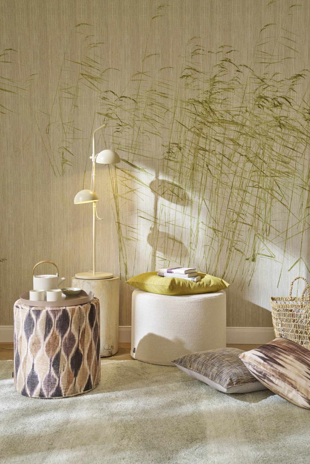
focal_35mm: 47
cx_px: 155
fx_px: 607
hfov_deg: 28.7
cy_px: 232
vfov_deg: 41.9
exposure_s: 1/13
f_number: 8
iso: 640
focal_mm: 47
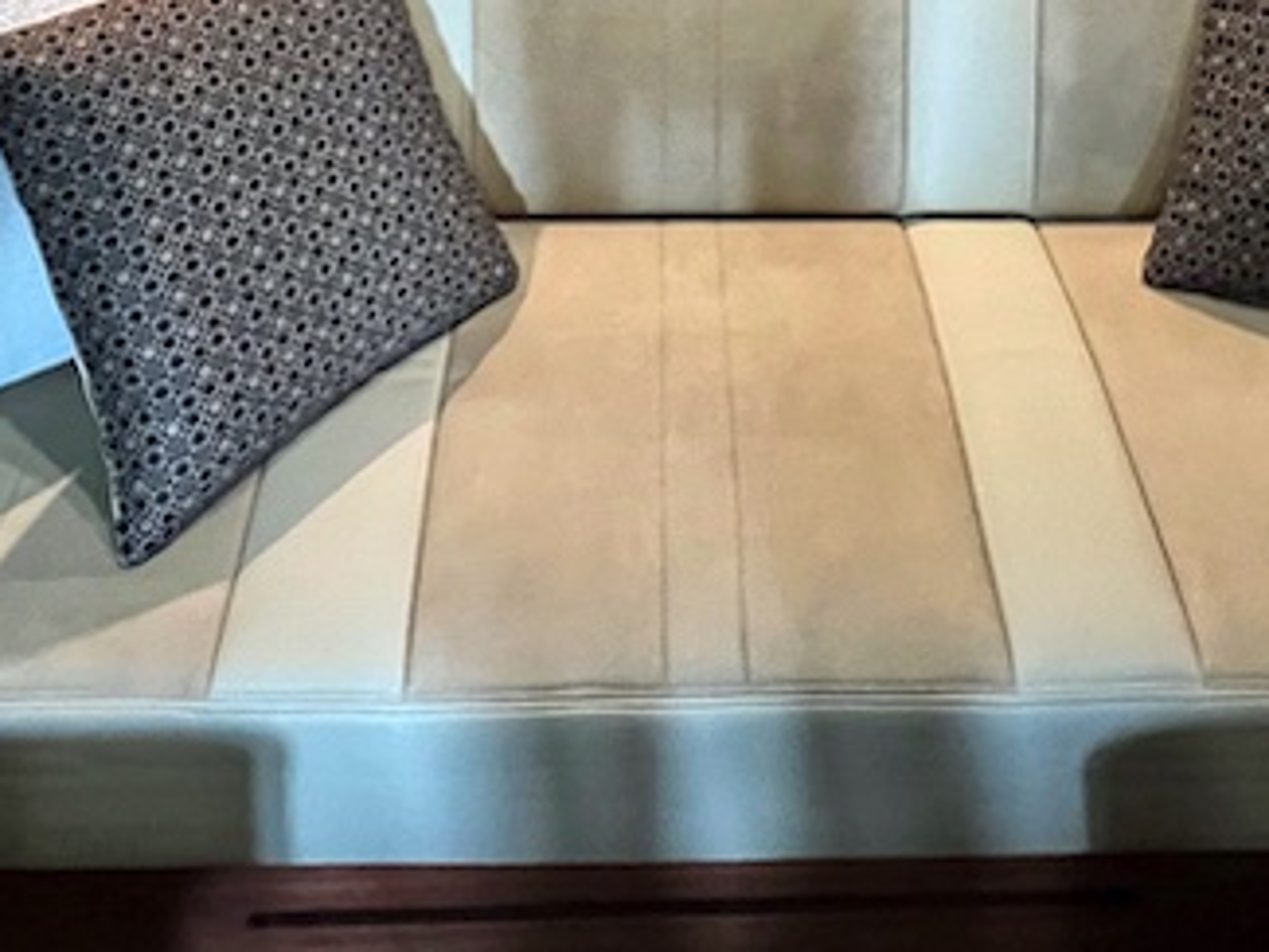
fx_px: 1467
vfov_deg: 27.2
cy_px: -414
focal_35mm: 40
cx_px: 668
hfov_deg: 46.8
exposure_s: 1/40
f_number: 1.8
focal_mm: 1.57
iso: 800
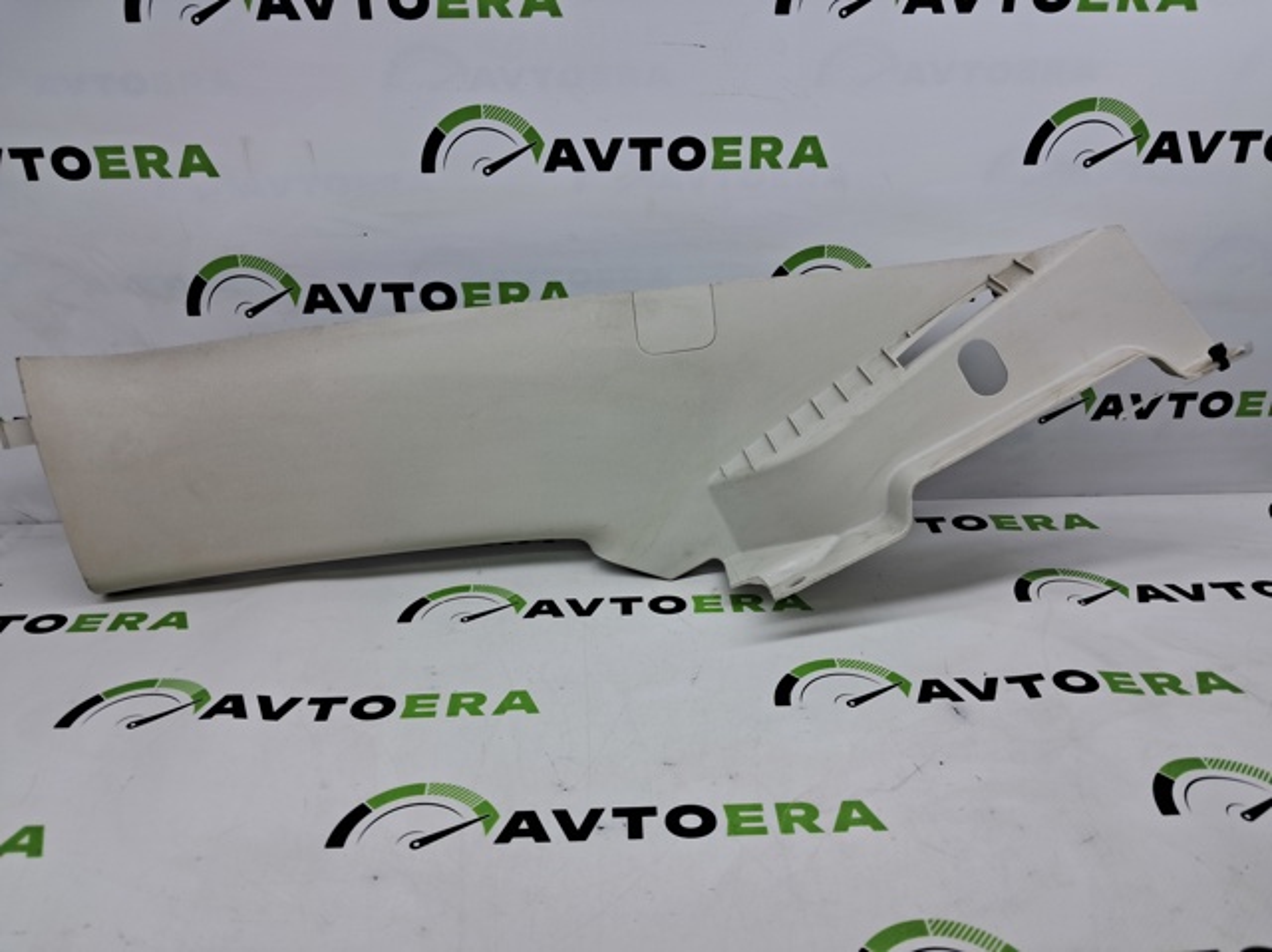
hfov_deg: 65.4
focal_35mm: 27
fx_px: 991
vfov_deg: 51.3
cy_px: 476
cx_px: 636
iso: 50
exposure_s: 1/100
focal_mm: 4
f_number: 1.8
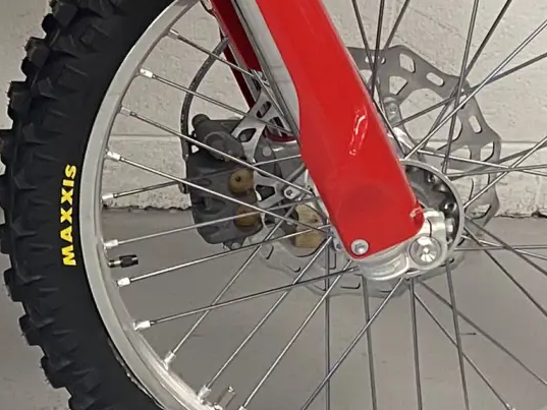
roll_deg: +0.7
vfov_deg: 11.1
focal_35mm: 124
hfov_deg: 14.0
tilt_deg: -13.9
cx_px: -468
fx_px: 1960
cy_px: -356
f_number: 1.8
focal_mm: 4.25
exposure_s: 1/50
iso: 80
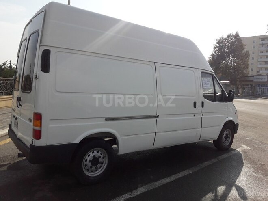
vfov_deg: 49.7
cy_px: 100
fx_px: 217
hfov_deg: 63.4
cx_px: 134
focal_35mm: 28
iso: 40
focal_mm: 3.7
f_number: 1.9
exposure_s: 1/2212
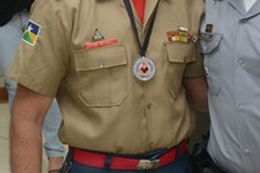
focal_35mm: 107
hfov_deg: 19.0
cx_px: 191
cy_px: 19
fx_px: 774
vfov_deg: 12.7
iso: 1600
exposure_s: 1/125
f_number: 4
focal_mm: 31
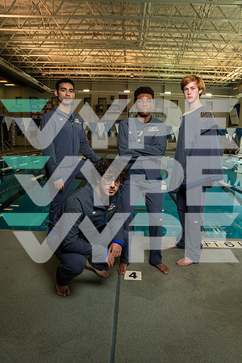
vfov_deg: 73.7
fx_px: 242
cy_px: 182
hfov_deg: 53.1
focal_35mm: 24
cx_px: 121
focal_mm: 24
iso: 800
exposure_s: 1/250
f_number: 7.1
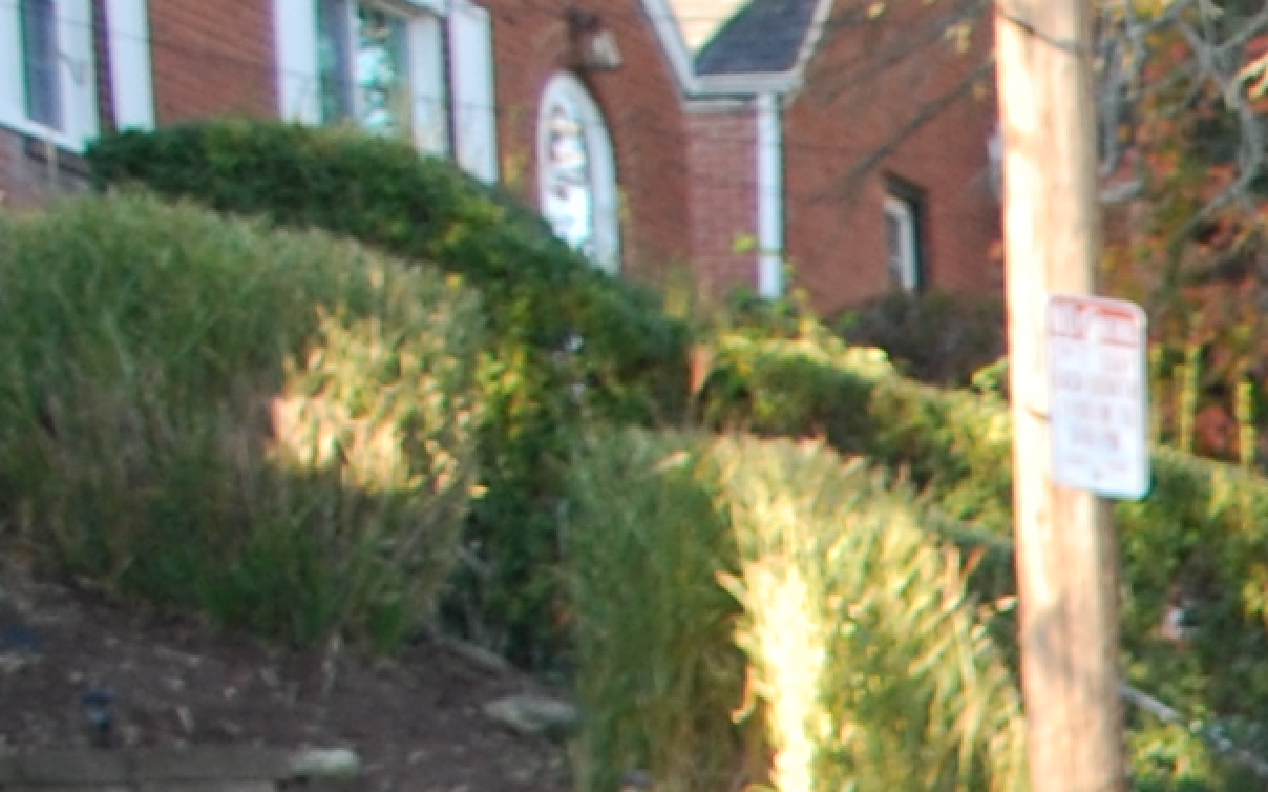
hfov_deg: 8.4
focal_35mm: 216
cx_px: 3638
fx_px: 7462
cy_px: 2584
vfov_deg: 5.6
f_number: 4
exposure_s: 1/80
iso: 200
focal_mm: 22
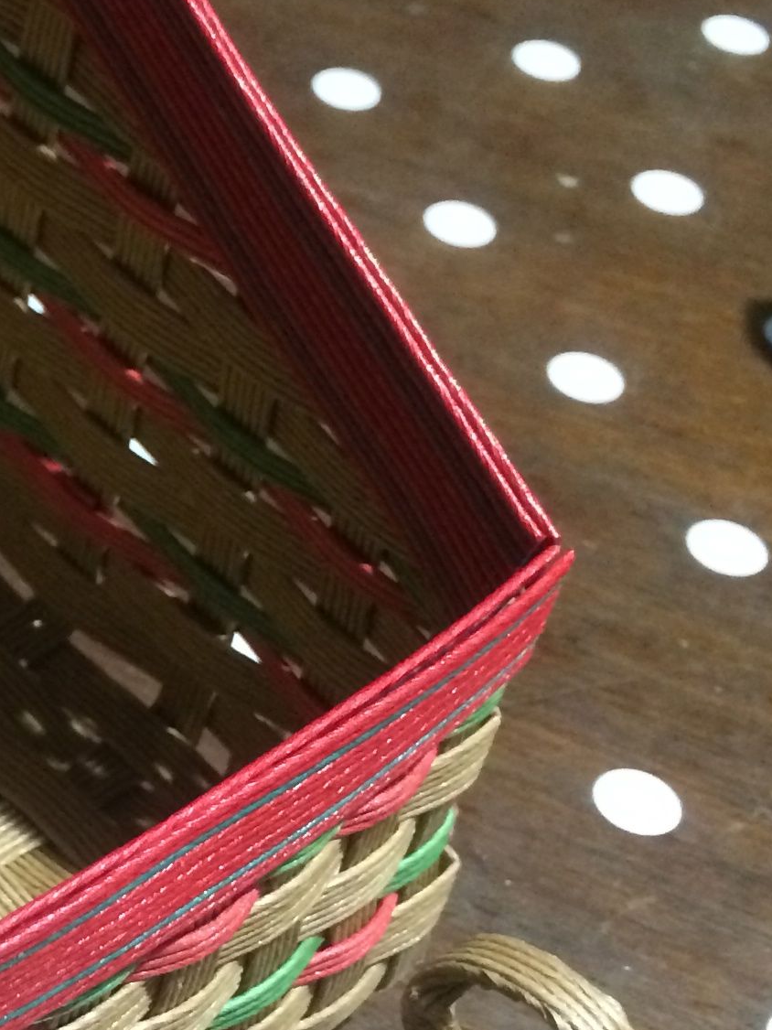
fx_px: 2588
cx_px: -330
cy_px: 678
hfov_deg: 15.8
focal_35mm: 87
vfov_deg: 22.4
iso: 320
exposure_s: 1/15
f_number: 2.2
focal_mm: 4.12
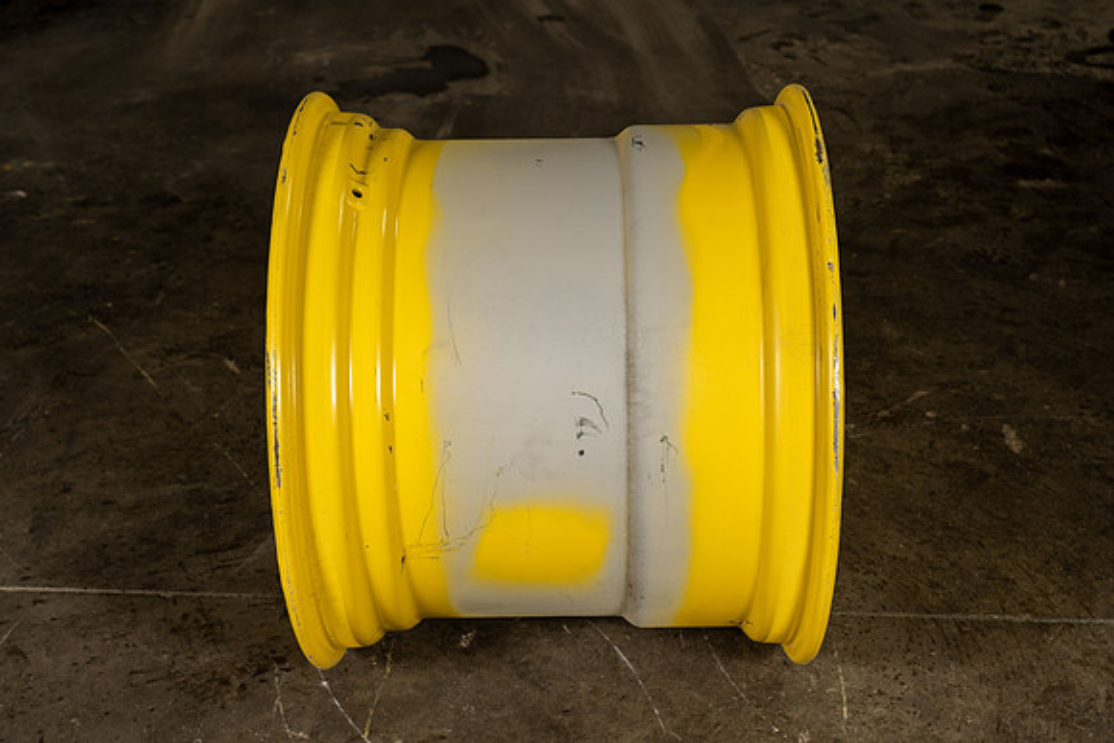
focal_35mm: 49
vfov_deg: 27.5
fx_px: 1517
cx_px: 557
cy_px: 372
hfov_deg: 40.3
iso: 500
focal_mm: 49
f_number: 5.6
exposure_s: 1/100
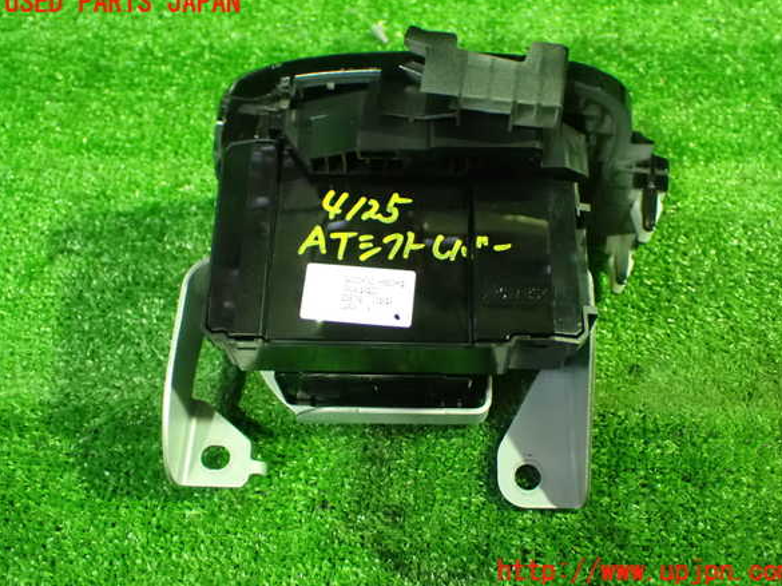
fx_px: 880
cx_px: 398
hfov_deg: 47.9
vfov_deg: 36.8
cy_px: 288
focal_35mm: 39
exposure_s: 1/30
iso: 1600
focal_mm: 6.83
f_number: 2.7
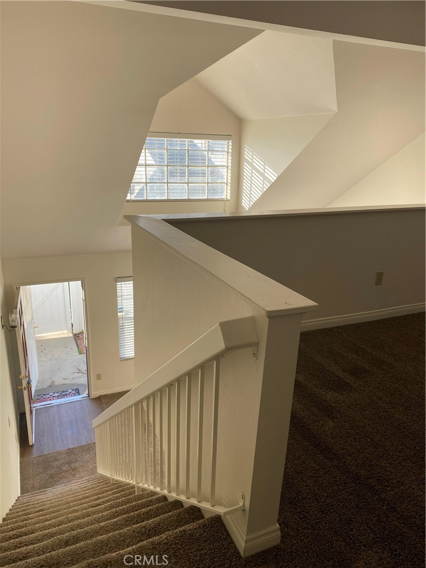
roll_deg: -0.8
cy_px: 284
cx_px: 213
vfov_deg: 67.3
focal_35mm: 26
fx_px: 427
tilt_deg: -16.9
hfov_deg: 53.1
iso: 32
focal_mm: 4.25
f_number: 1.8
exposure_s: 1/152
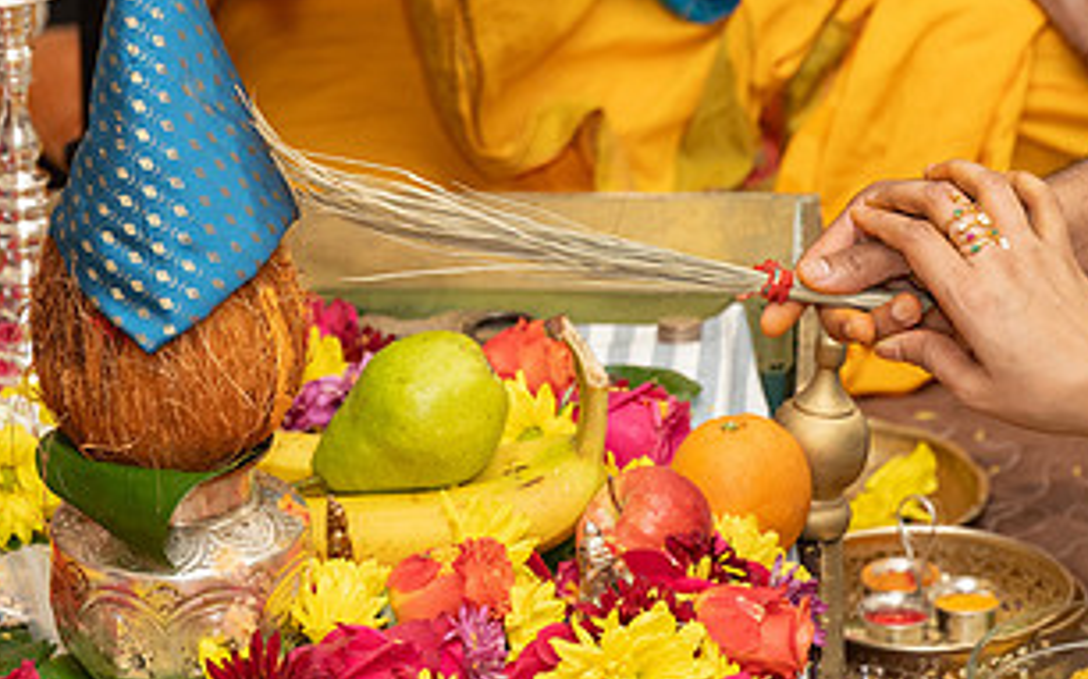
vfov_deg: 6.4
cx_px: 299
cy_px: -291
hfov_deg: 10.3
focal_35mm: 203
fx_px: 6017
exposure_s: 1/200
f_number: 2.8
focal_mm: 73
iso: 500
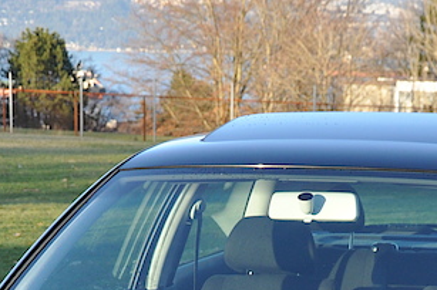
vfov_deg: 9.5
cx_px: 325
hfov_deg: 14.6
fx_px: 1698
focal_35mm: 140
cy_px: 461
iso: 500
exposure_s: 1/640
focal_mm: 28
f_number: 4
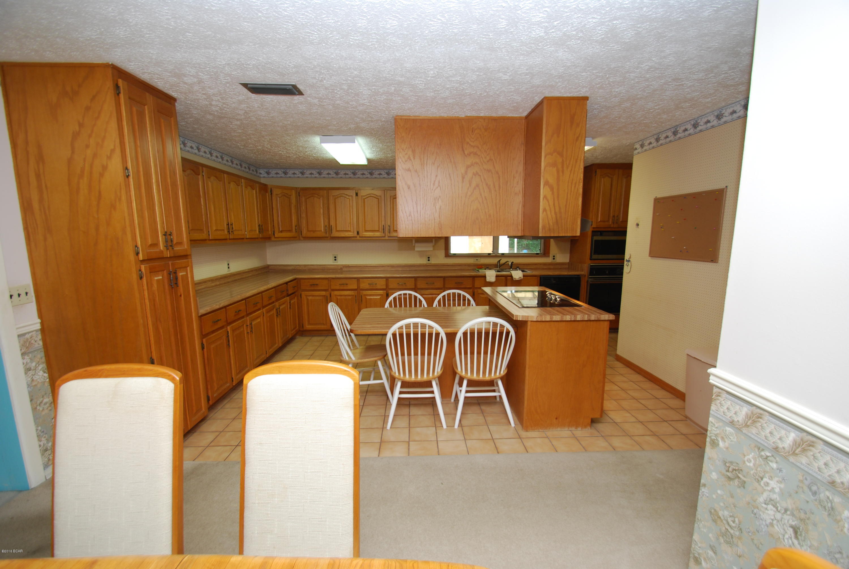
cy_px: 284
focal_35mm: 15
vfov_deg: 77.5
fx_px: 354
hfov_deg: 100.3
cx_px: 424
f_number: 4
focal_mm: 10
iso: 200
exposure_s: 1/60
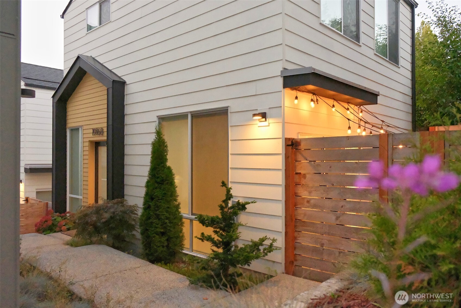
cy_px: 154
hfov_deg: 67.4
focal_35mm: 27
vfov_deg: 47.9
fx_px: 346
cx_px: 230
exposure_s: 1/500
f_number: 3.6
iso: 12800
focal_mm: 18
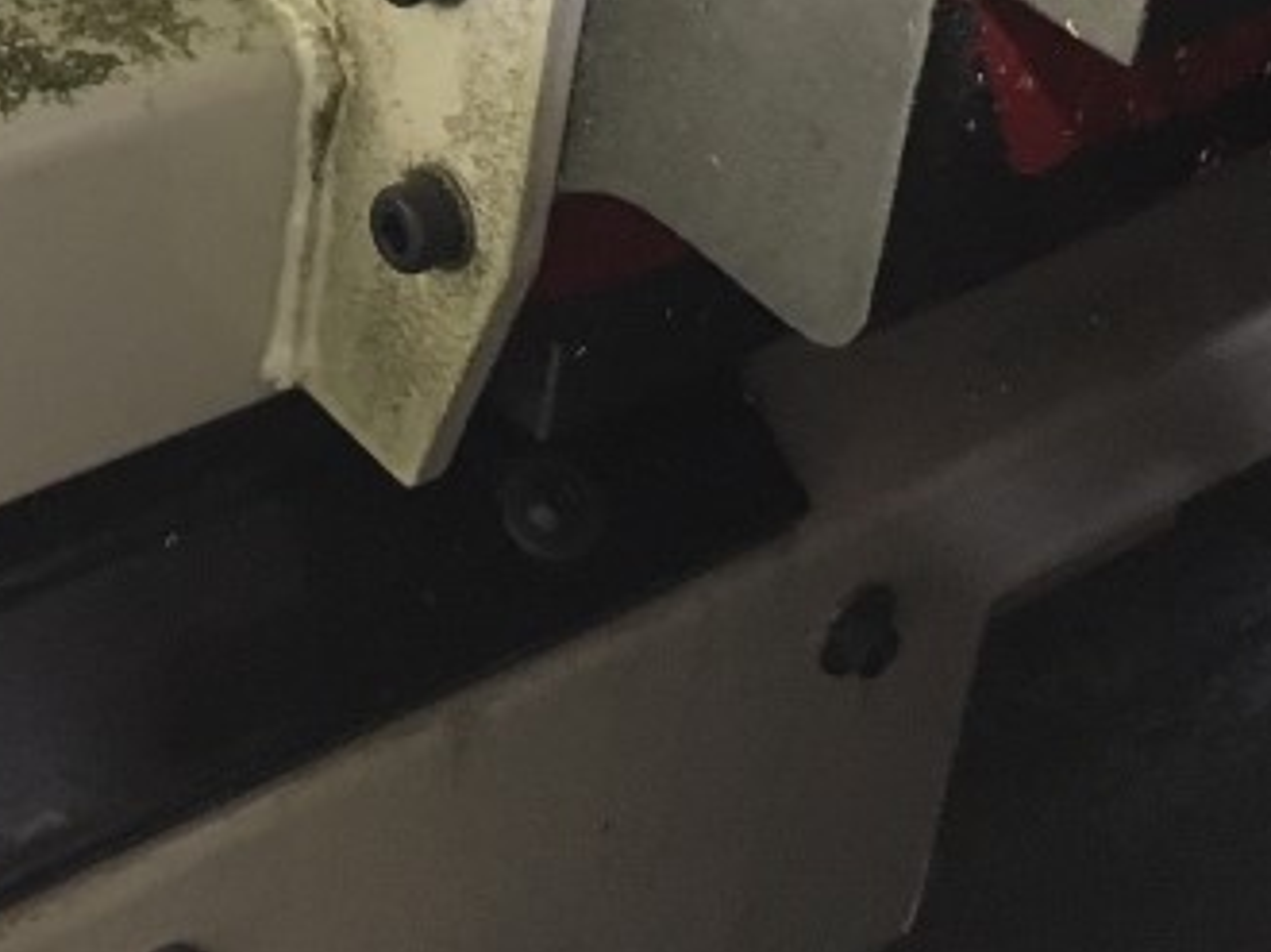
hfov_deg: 21.8
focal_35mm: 90
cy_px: -436
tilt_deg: -23.2
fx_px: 3302
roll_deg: -7.7
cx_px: 558
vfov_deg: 15.3
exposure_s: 1/15
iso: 200
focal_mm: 4.15
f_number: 2.2
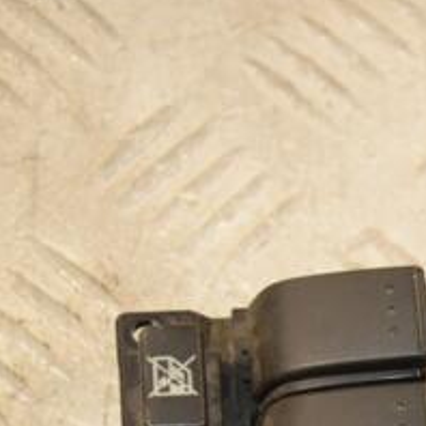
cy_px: 415
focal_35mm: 193
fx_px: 2687
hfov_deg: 8.8
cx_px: 643
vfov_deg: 9.0
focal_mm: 50
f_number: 6.3
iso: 800
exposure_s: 1/200
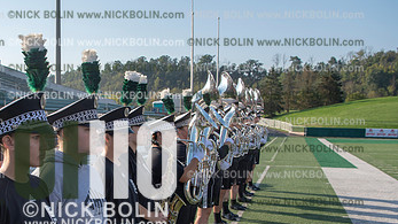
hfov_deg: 46.5
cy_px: 175
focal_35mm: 42
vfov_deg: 27.8
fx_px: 443
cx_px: 95
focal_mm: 24
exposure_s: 1/500
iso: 100
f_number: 5.6
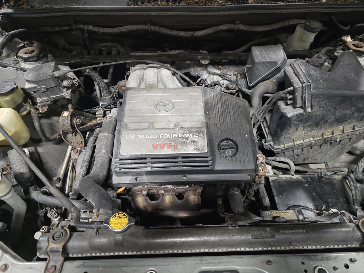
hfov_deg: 73.9
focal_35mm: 23
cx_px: 182
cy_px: 136
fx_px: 242
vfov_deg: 58.9
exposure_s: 1/60
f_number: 1.7
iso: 800
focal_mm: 6.3
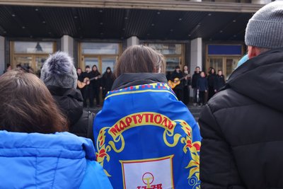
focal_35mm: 45
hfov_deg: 43.6
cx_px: 142
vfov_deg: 29.9
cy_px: 94
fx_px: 354
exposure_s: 1/250
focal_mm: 34
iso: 200
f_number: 5.6
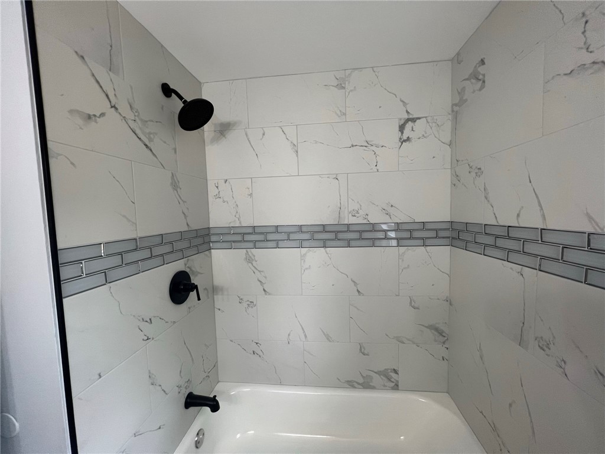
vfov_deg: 89.9
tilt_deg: -4.3
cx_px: 302
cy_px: 227
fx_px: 227
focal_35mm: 13
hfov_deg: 106.2
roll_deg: +1.7
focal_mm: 1.57
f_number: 1.8
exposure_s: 1/120
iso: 160
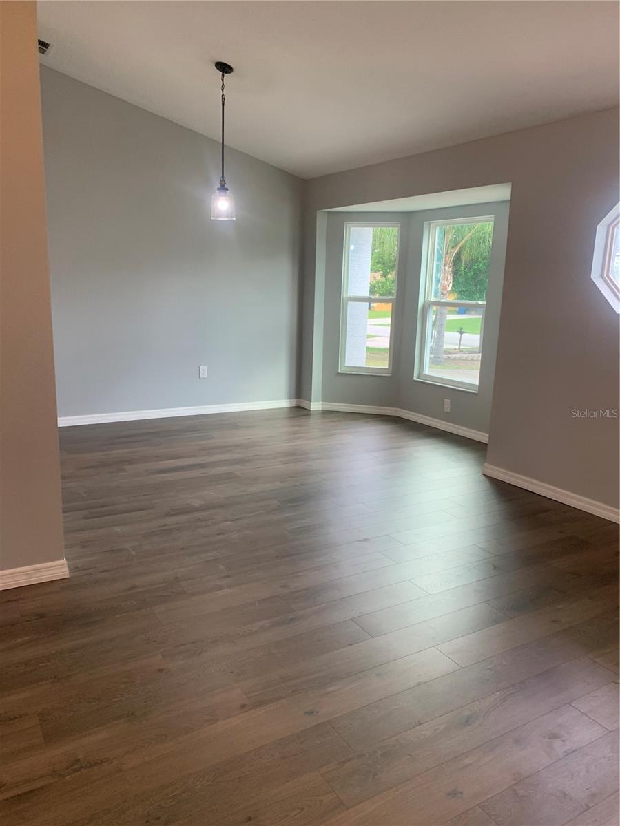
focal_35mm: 26
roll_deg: -0.5
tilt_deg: -7.4
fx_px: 621
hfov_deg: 53.1
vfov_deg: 67.3
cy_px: 413
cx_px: 310
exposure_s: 1/60
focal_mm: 4.25
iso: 64
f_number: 1.8
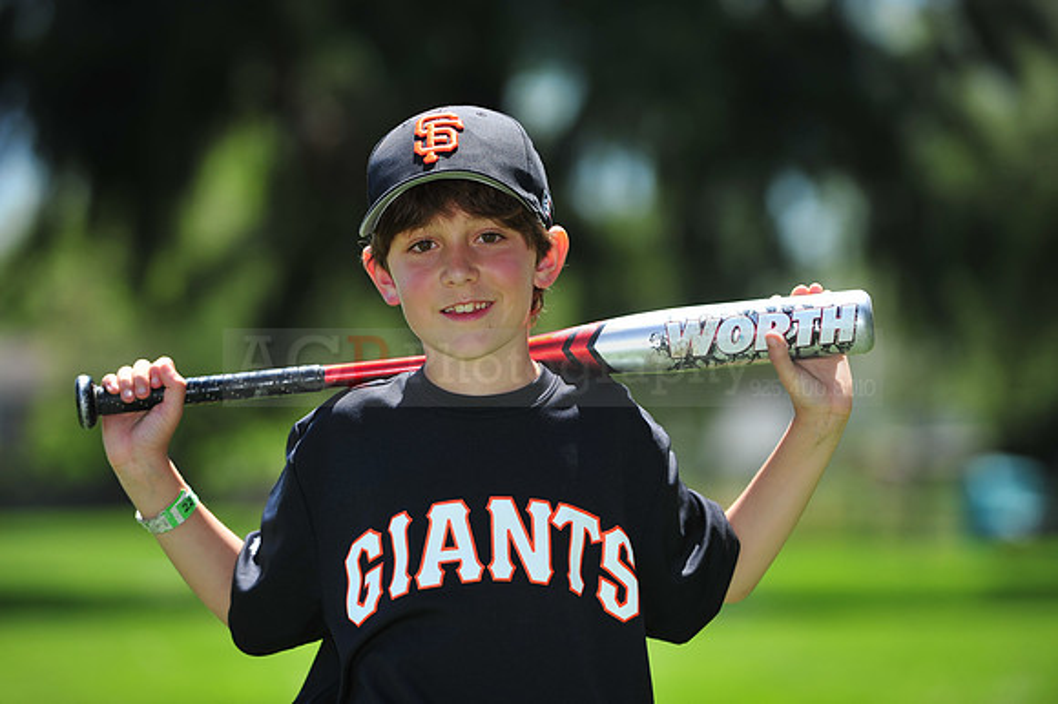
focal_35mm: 200
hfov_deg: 10.3
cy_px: 352
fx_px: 5874
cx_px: 529
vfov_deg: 6.9
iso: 200
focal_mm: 200
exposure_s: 1/1000
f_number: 4.5
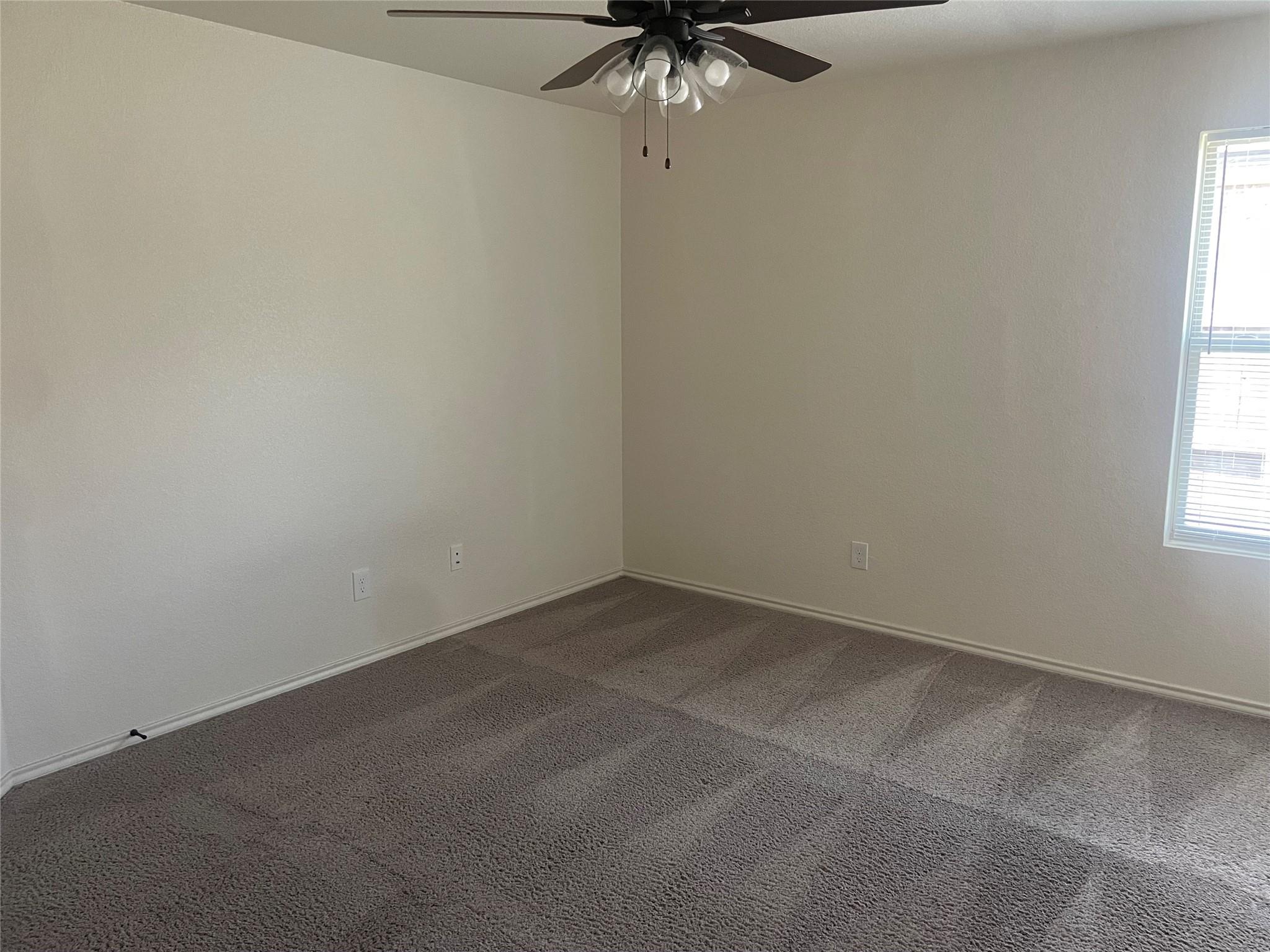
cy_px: 476
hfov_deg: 67.3
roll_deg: +0.8
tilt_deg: -9.3
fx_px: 954
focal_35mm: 26
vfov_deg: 53.1
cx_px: 635
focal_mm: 4.2
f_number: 1.6
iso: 320
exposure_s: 1/60
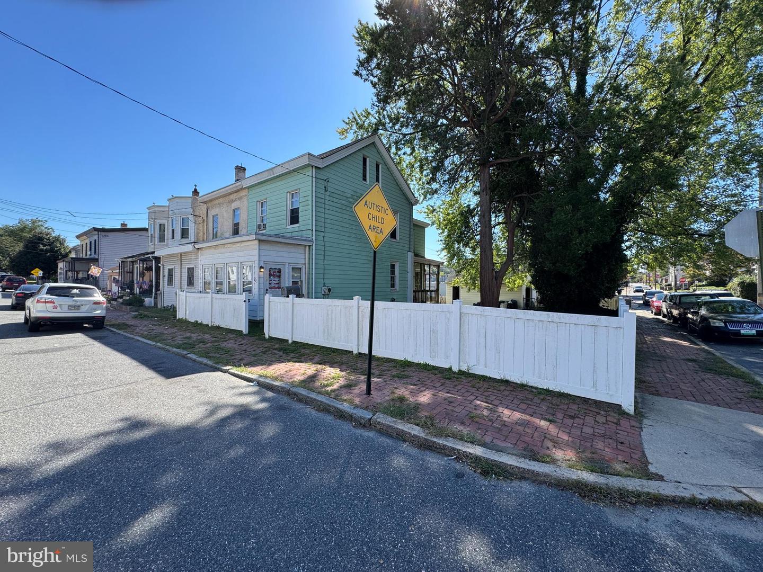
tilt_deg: +0.4
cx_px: 382
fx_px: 309
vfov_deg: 85.7
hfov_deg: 102.1
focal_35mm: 14
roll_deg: -0.4
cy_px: 286
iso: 40
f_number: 2.2
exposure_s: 1/700
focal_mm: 2.22
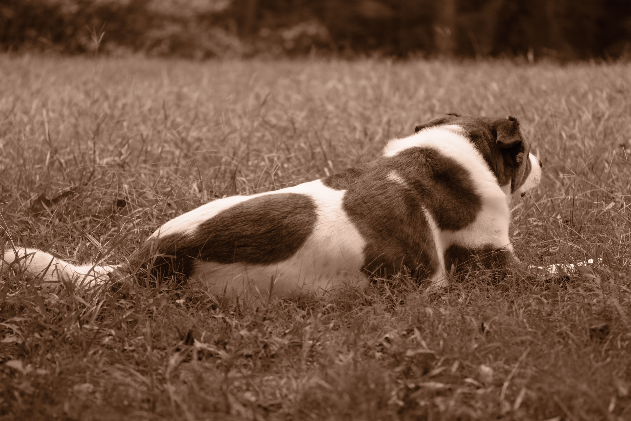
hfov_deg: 27.0
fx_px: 1314
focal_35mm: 75
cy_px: 210
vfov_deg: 18.2
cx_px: 316
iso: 200
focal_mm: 50
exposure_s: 1/150
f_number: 2
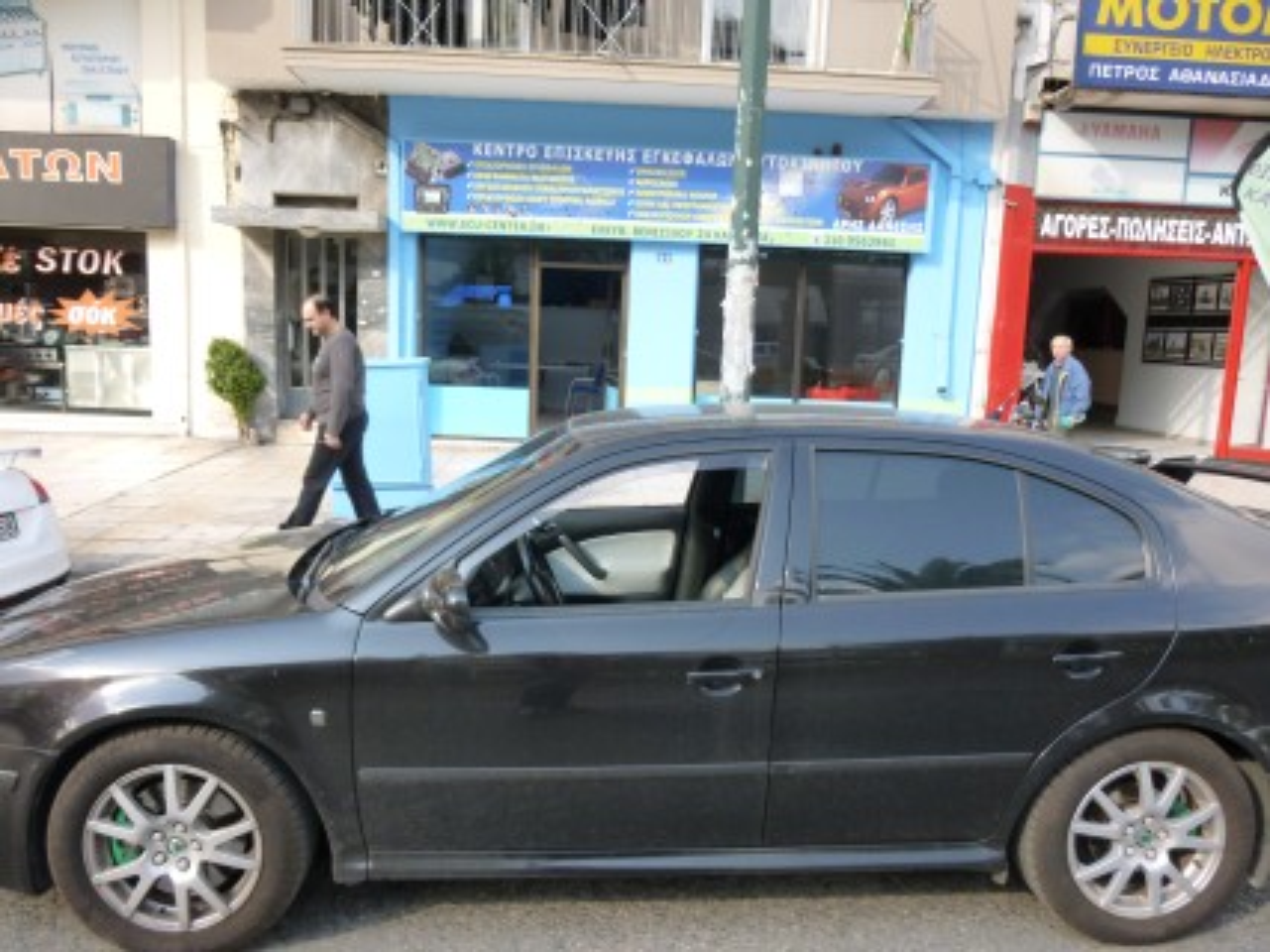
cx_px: 635
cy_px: 476
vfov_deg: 54.9
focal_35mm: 25
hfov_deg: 69.4
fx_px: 917
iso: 160
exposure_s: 1/160
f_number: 3.1
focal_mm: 4.5
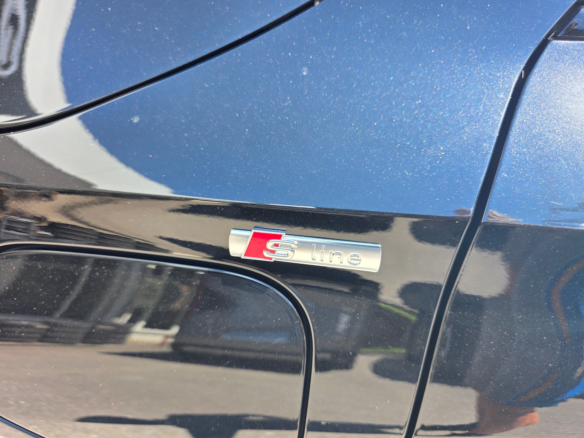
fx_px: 388
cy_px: 219
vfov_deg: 58.9
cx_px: 292
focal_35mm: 23
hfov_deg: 73.9
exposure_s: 1/180
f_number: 1.7
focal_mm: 6.3
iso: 32
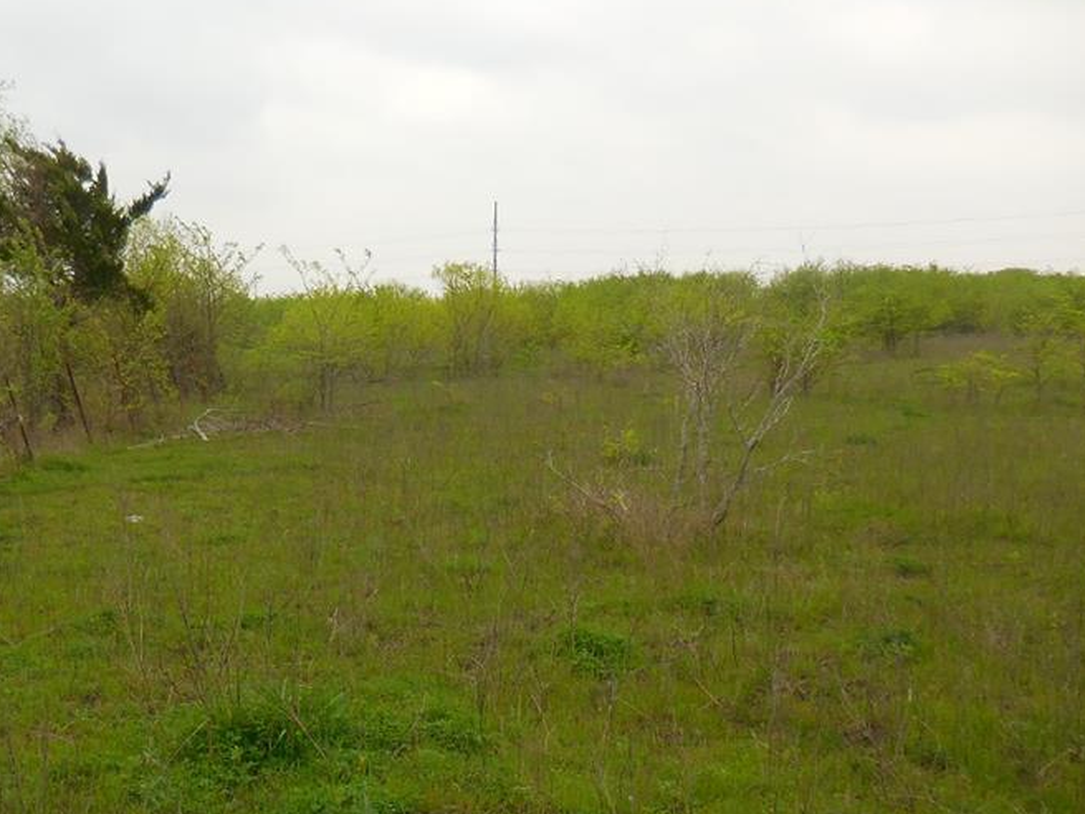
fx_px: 1222
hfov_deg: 46.6
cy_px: 510
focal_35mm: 39
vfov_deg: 36.6
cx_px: 313
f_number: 3.3
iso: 125
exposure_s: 1/800
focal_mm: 4.5
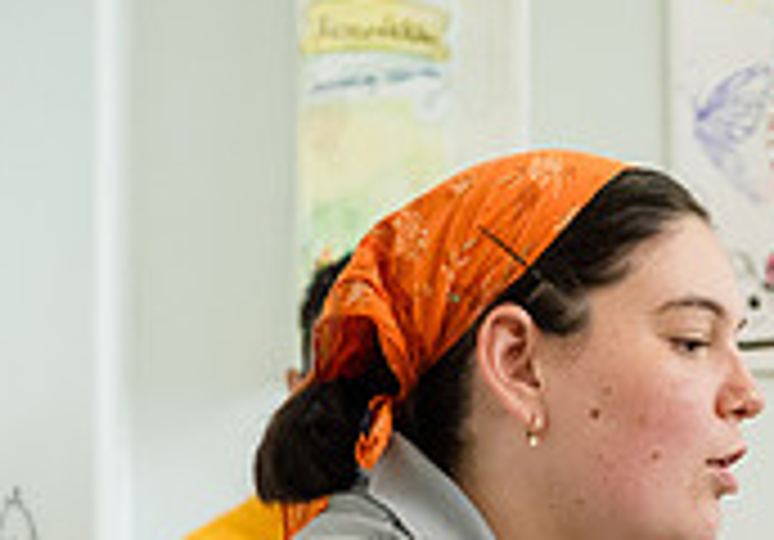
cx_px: 1082
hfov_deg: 8.0
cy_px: 472
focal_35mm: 249
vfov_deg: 5.7
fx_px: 5431
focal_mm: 62
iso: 4000
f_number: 4
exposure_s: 1/400
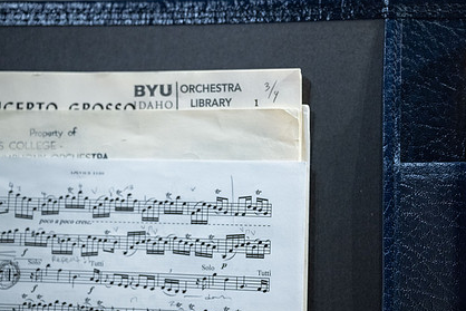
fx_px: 647
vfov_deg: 27.0
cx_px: 292
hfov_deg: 39.3
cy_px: 183
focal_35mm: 50
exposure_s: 1/400
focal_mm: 36
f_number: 2.8
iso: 1600
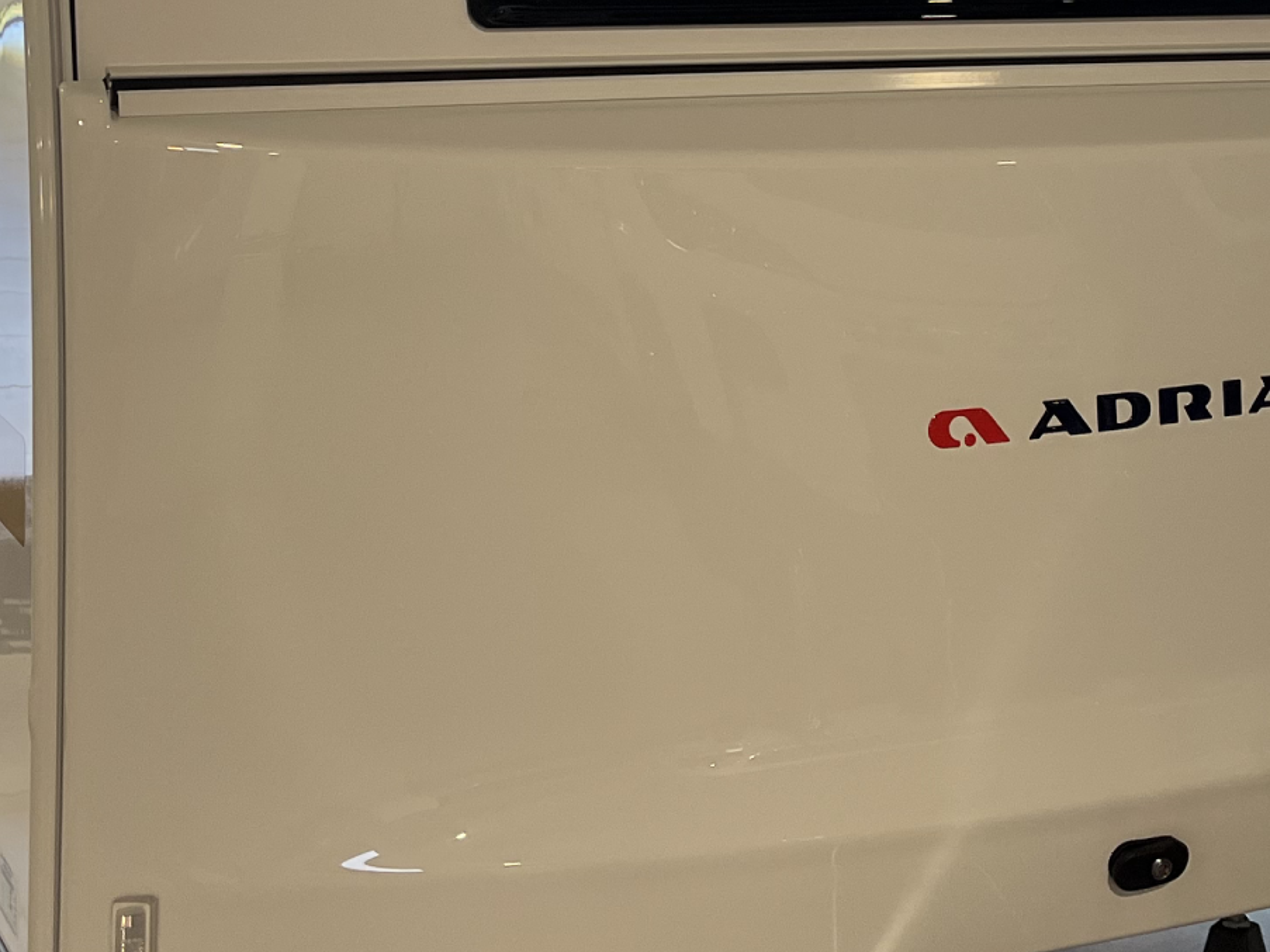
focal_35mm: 72
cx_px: 747
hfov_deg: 27.0
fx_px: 2641
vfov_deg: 19.9
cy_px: 20
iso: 64
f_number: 1.6
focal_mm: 5.1
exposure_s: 1/100
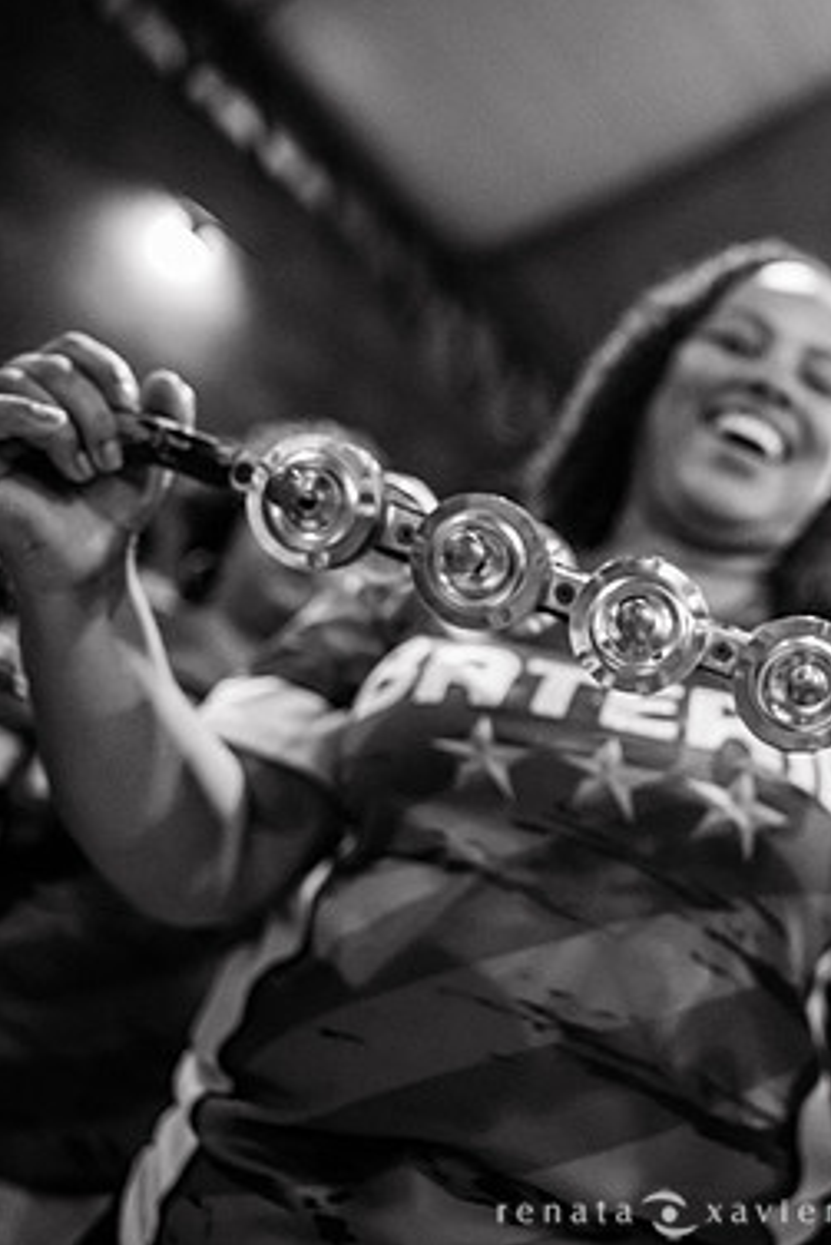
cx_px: 662
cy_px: 631
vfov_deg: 51.9
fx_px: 1280
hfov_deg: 34.9
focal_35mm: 37
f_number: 1.8
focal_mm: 24
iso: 1600
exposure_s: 1/320
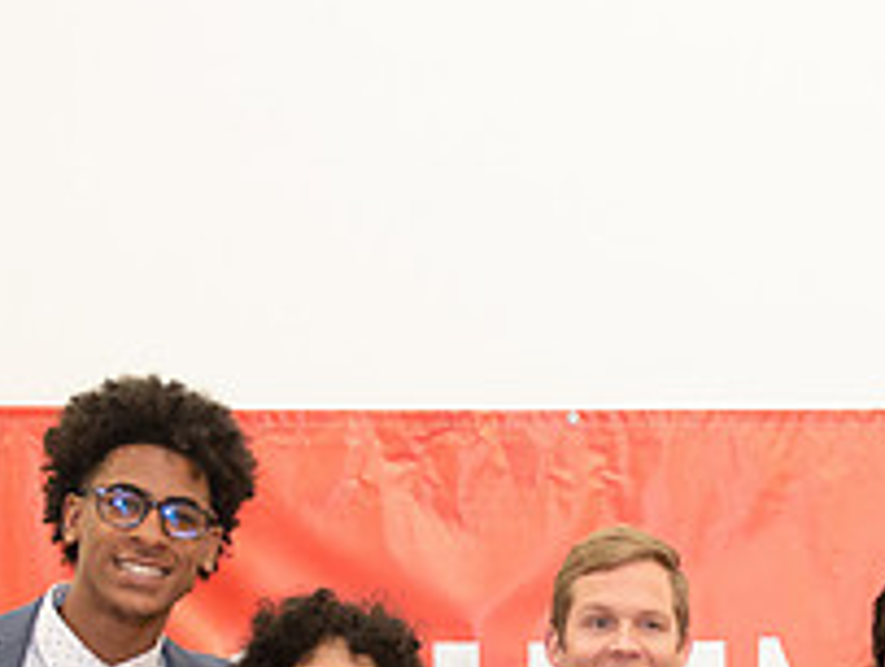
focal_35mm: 95
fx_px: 2433
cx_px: 726
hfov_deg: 20.4
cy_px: 859
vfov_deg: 14.9
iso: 4000
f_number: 3.5
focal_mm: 32
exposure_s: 1/400
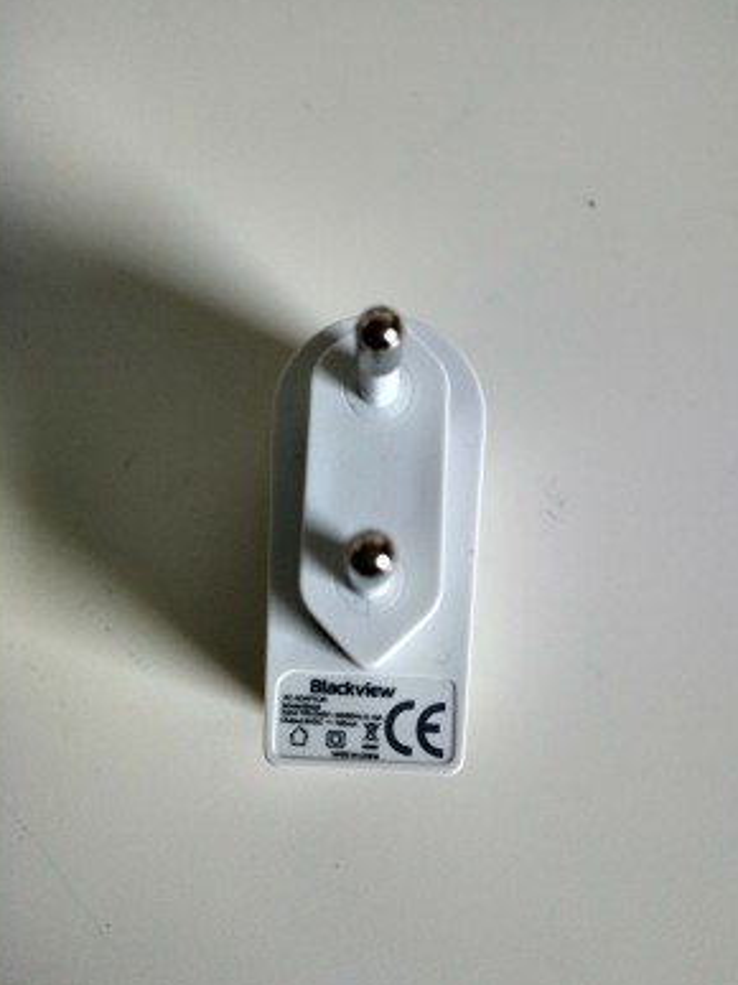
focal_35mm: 31
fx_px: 882
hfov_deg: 45.4
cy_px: 491
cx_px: 372
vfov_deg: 58.4
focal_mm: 4.12
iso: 204
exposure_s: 1/50
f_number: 2
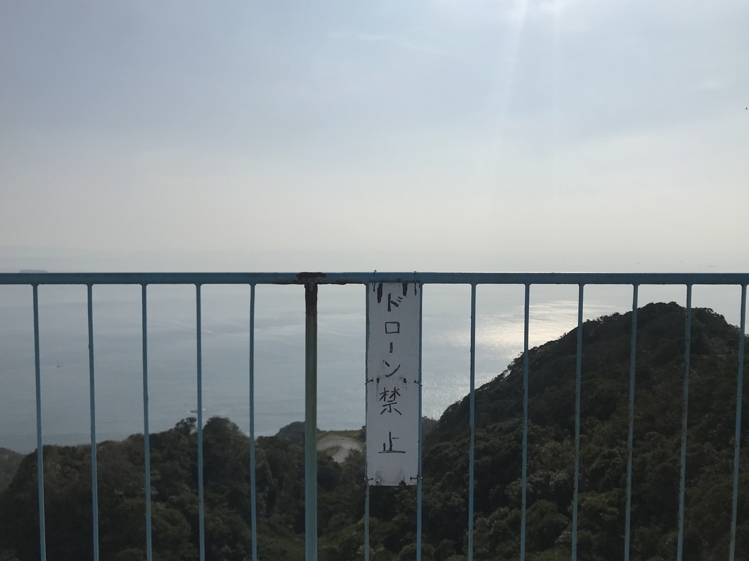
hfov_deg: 61.7
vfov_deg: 48.2
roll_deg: +0.6
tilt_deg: -1.8
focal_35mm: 29
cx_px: 380
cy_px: 280
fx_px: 627
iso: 25
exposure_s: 1/13699
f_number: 1.8
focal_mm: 3.99
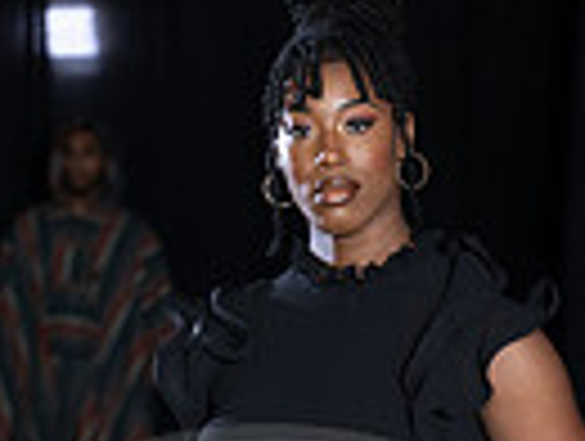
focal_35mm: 385
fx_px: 6518
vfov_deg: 3.8
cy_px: 873
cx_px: 270
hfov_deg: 5.1
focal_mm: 116
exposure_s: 1/160
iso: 1000
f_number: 6.3
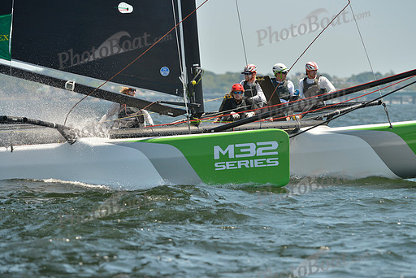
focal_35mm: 283
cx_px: 214
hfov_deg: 7.3
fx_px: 3272
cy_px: 154
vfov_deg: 4.9
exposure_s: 1/1250
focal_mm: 250
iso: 280
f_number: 5.6
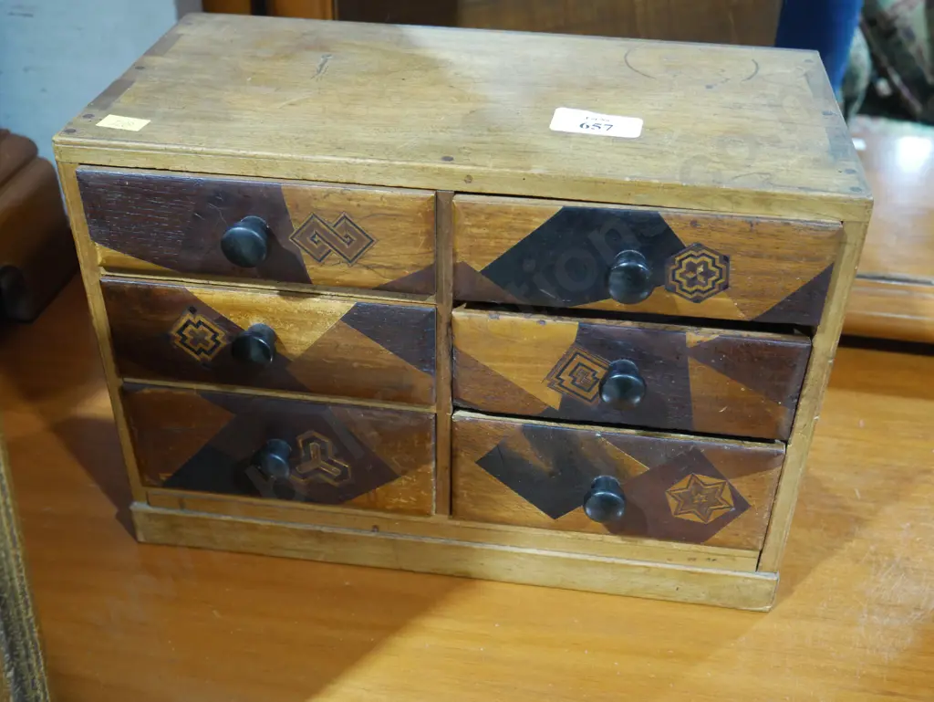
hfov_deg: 46.8
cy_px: 351
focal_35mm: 40
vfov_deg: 36.0
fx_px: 1080
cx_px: 467
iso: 1600
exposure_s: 1/60
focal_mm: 20
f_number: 4.5
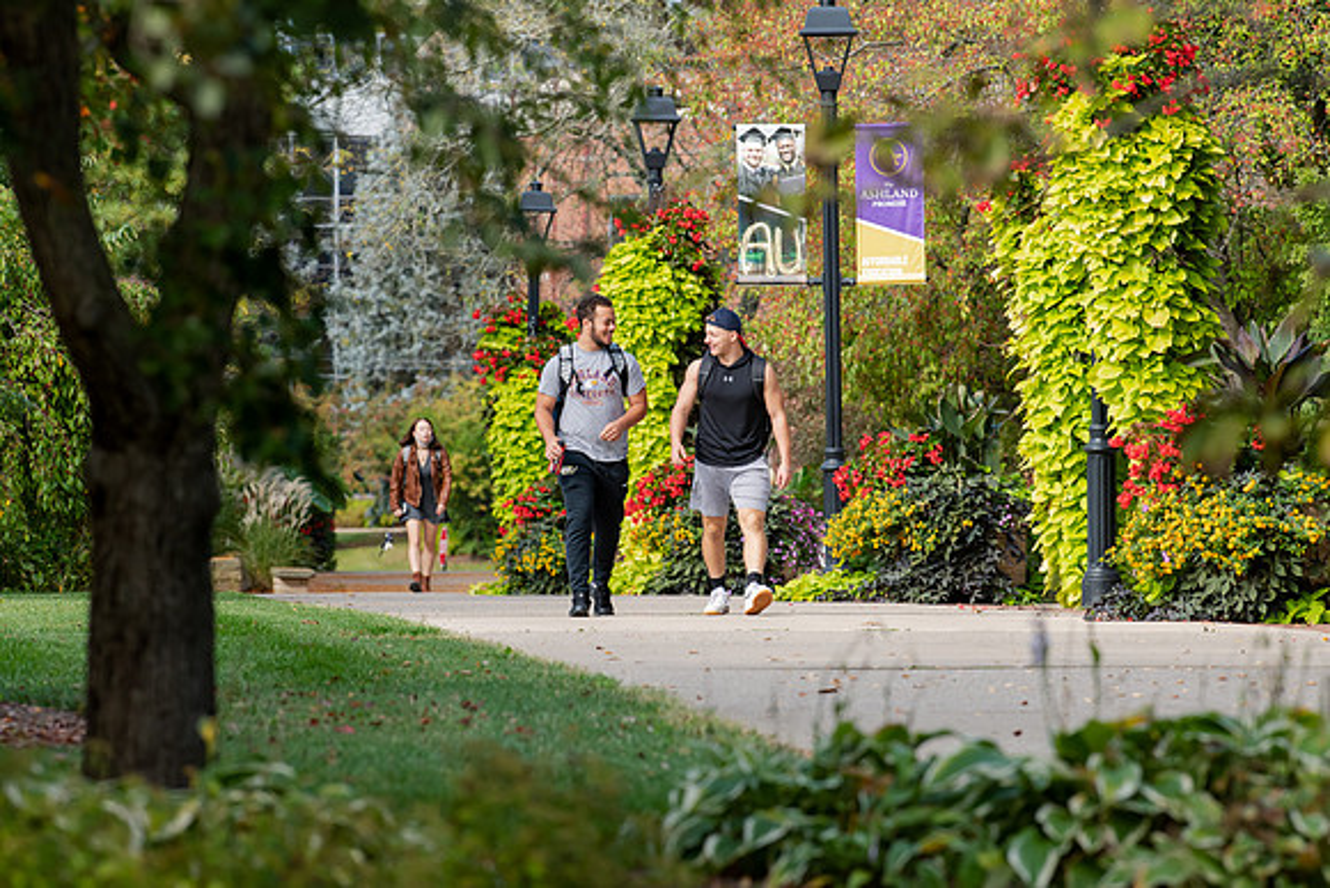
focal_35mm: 300
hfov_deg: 6.9
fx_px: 11085
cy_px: 444
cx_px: 665
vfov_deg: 4.6
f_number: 9
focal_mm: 300
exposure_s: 1/320
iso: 500
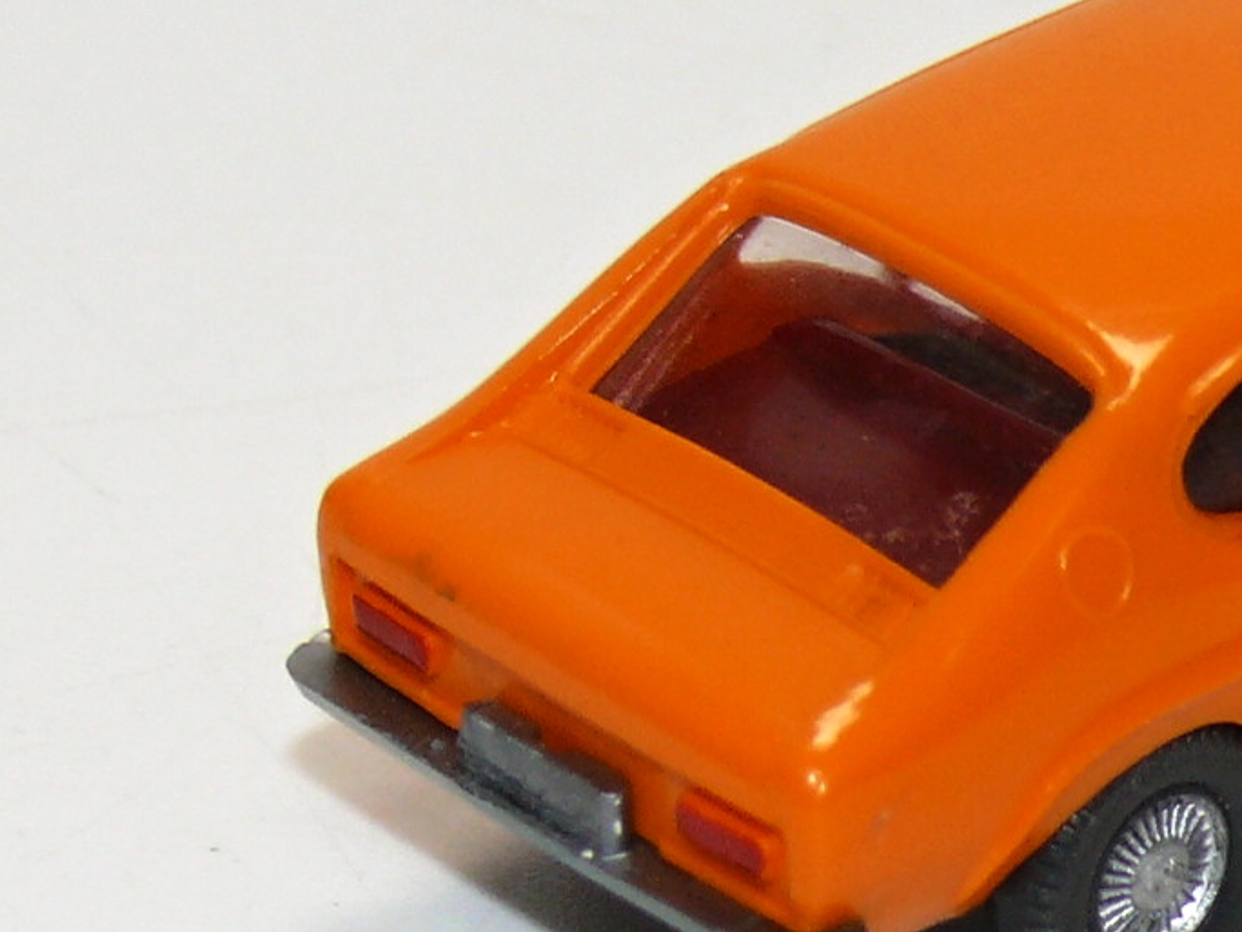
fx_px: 12091
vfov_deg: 4.4
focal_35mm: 337
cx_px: 1329
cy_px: 243
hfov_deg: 5.9
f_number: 4
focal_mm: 17
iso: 100
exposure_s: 1/30
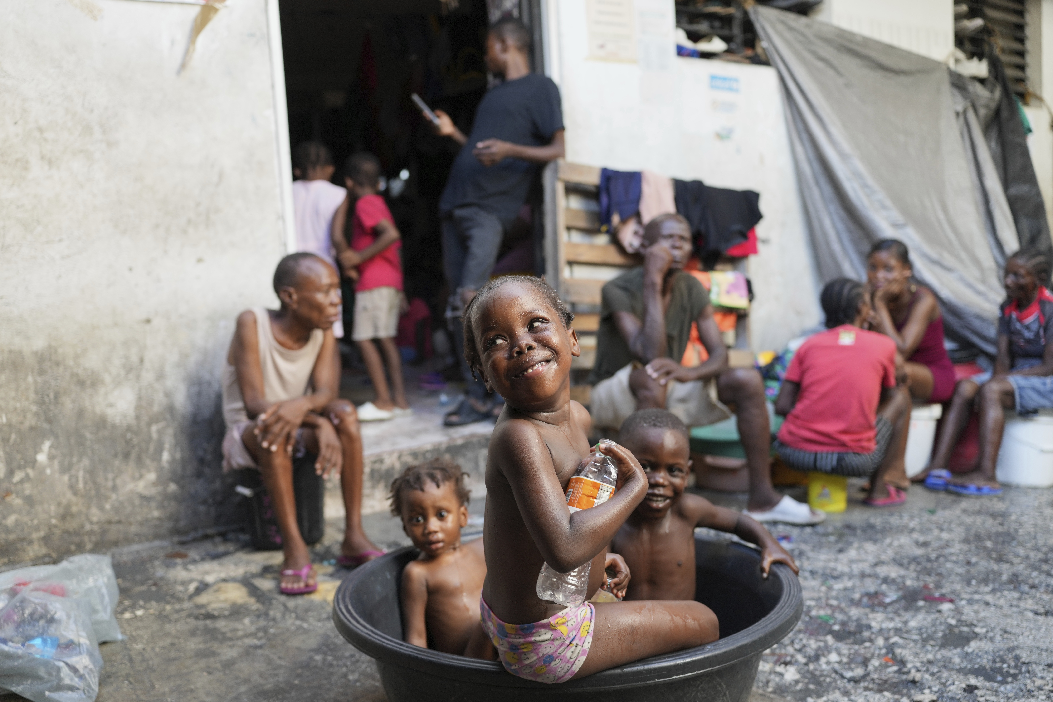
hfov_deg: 55.8
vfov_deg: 38.9
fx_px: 994
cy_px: 351
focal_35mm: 34
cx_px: 526
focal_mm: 34
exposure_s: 1/200
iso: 400
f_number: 2.8
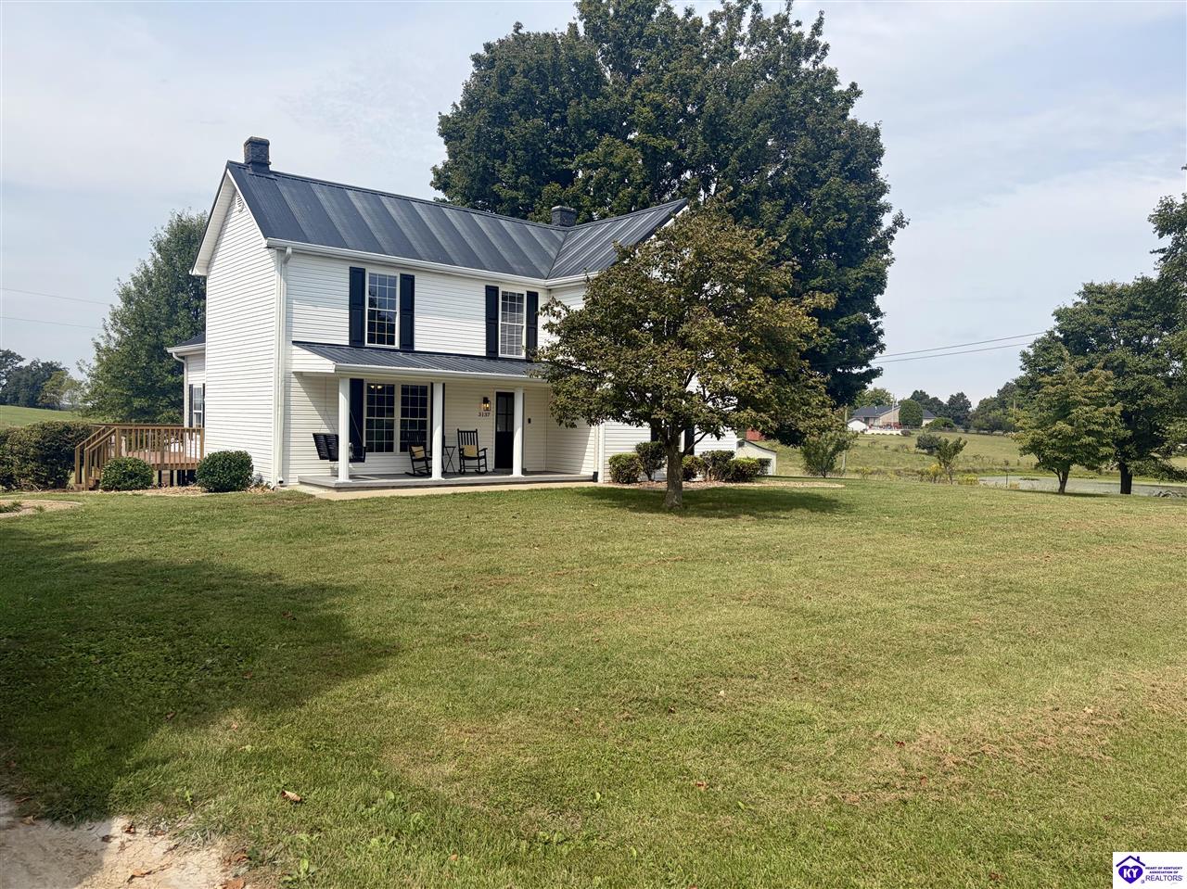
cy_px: 444
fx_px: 891
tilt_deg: -1.3
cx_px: 594
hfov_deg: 67.3
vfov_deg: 53.0
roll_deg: -1.1
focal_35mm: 26
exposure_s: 1/3831
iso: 50
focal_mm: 5.96
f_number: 1.6
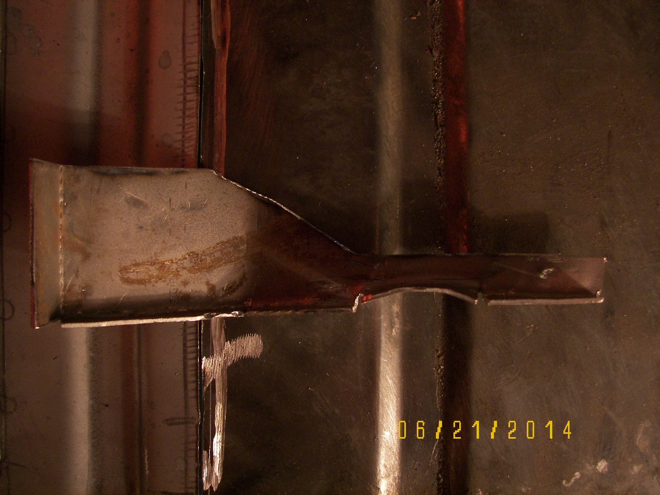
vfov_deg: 39.7
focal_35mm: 36
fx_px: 686
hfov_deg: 51.4
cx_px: 330
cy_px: 248
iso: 100
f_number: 2.8
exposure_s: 1/30
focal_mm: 6
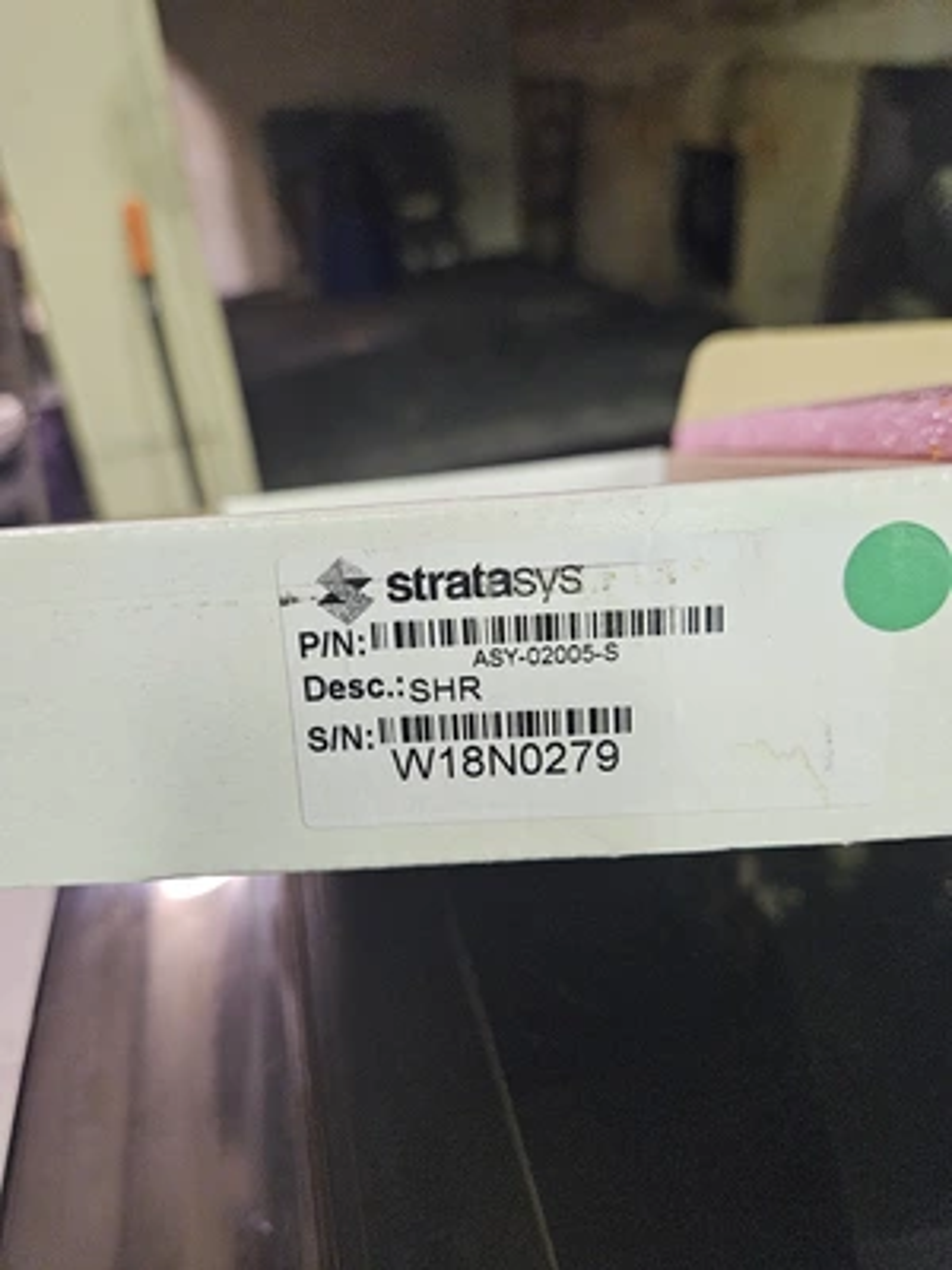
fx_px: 843
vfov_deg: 73.9
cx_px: 476
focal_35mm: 23
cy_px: 635
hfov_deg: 58.9
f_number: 1.8
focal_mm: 5.4
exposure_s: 1/120
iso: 800
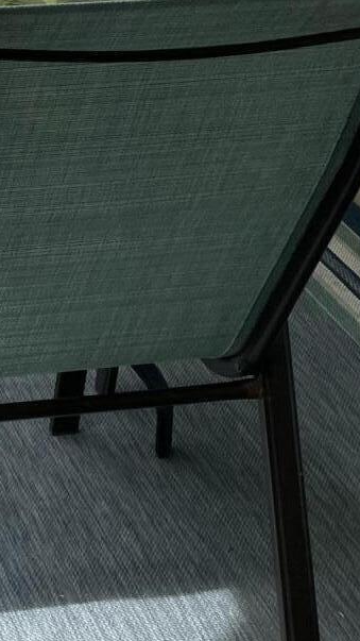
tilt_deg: -16.8
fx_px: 1596
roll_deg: -1.5
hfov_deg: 12.0
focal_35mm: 94
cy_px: -62
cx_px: -261
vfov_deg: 21.5
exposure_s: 1/2398
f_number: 1.6
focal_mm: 4.2
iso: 32
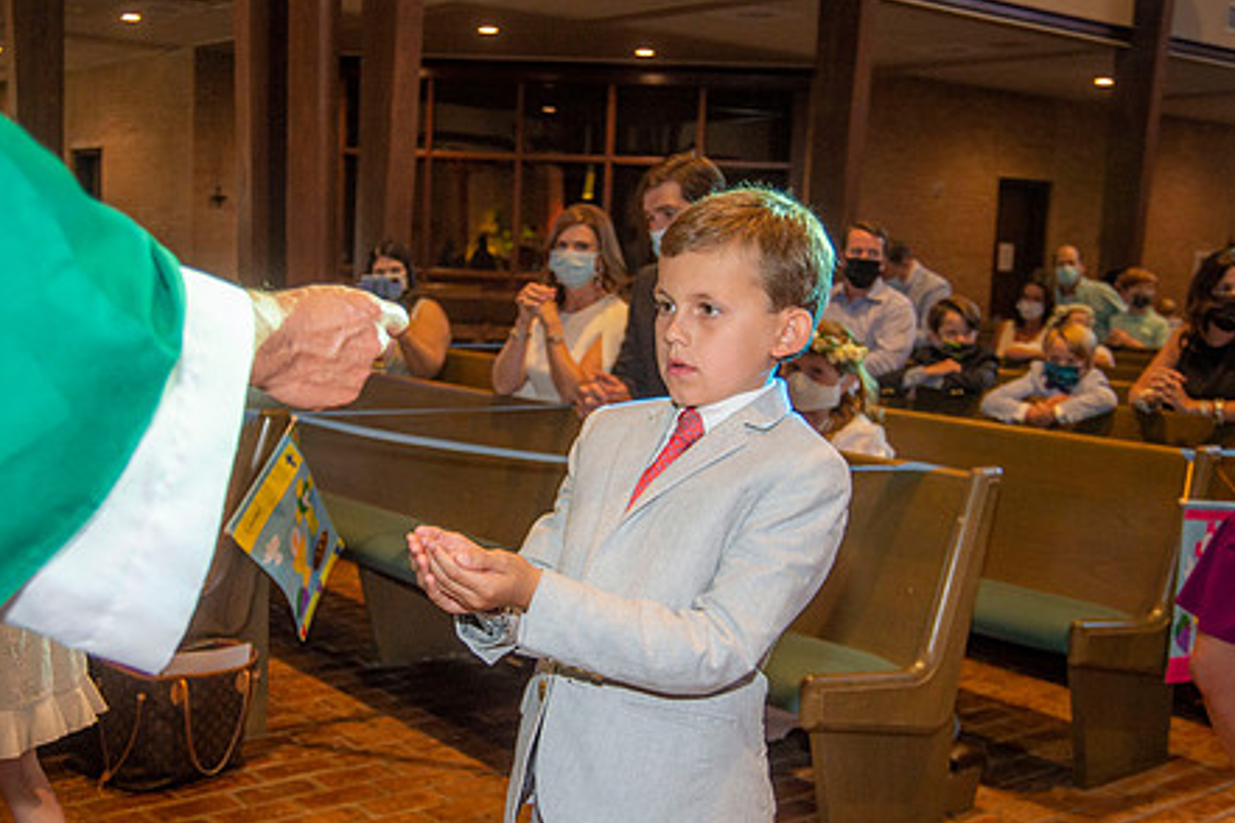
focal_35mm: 46
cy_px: 445
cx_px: 540
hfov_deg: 42.7
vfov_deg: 29.2
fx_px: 1578
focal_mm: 35
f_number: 5
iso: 1600
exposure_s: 1/200
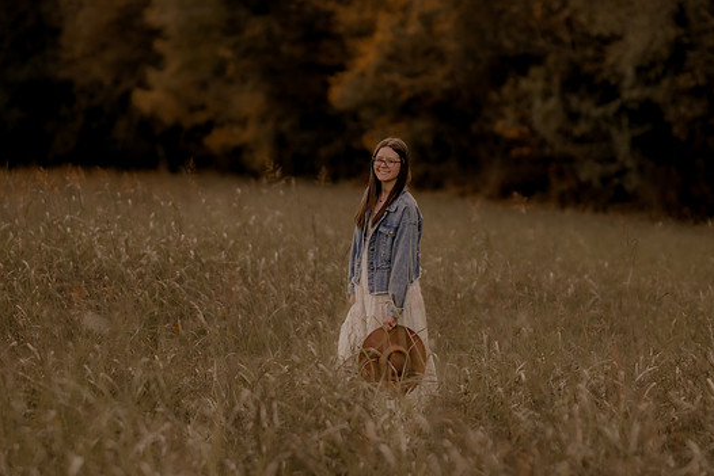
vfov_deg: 9.8
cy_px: 239
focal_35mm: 140
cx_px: 383
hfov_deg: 14.6
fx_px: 2777
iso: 200
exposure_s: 1/3200
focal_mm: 85
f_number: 1.4
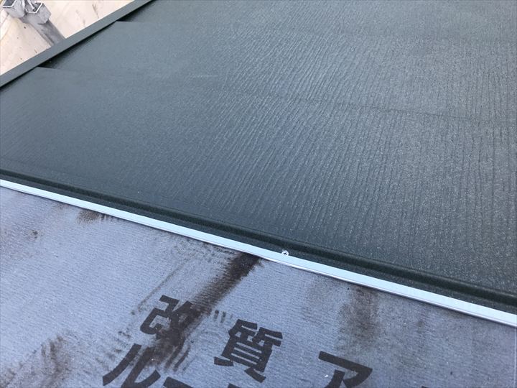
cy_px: 194
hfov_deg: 63.4
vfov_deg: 49.7
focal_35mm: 28
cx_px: 258
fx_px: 418
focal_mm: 3.99
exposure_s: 1/303
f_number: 1.8
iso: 20
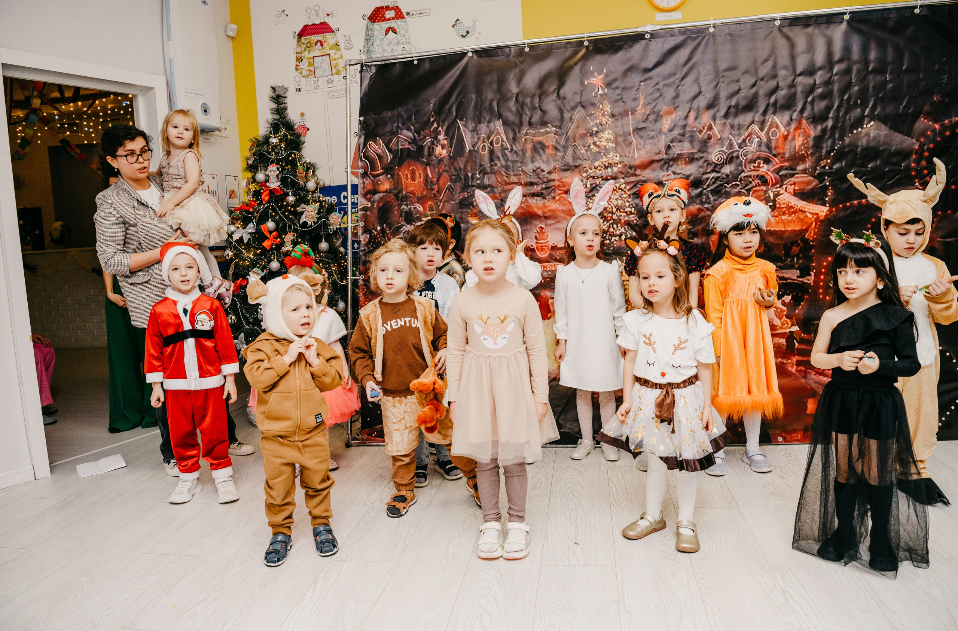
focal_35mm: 25
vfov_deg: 51.0
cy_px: 322
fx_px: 661
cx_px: 476
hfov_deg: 71.9
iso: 320
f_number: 4.5
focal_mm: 24
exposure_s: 1/160
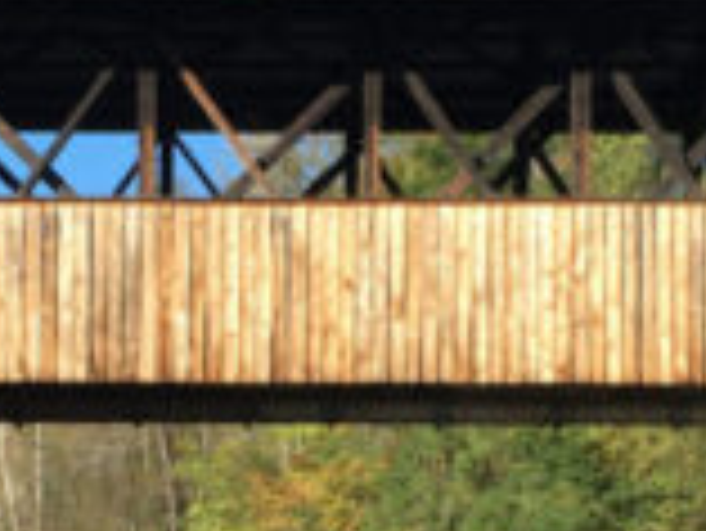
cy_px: 518
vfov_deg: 12.4
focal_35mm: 118
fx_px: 2408
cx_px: 220
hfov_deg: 16.6
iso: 25
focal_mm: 4.15
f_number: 2.2
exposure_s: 1/732
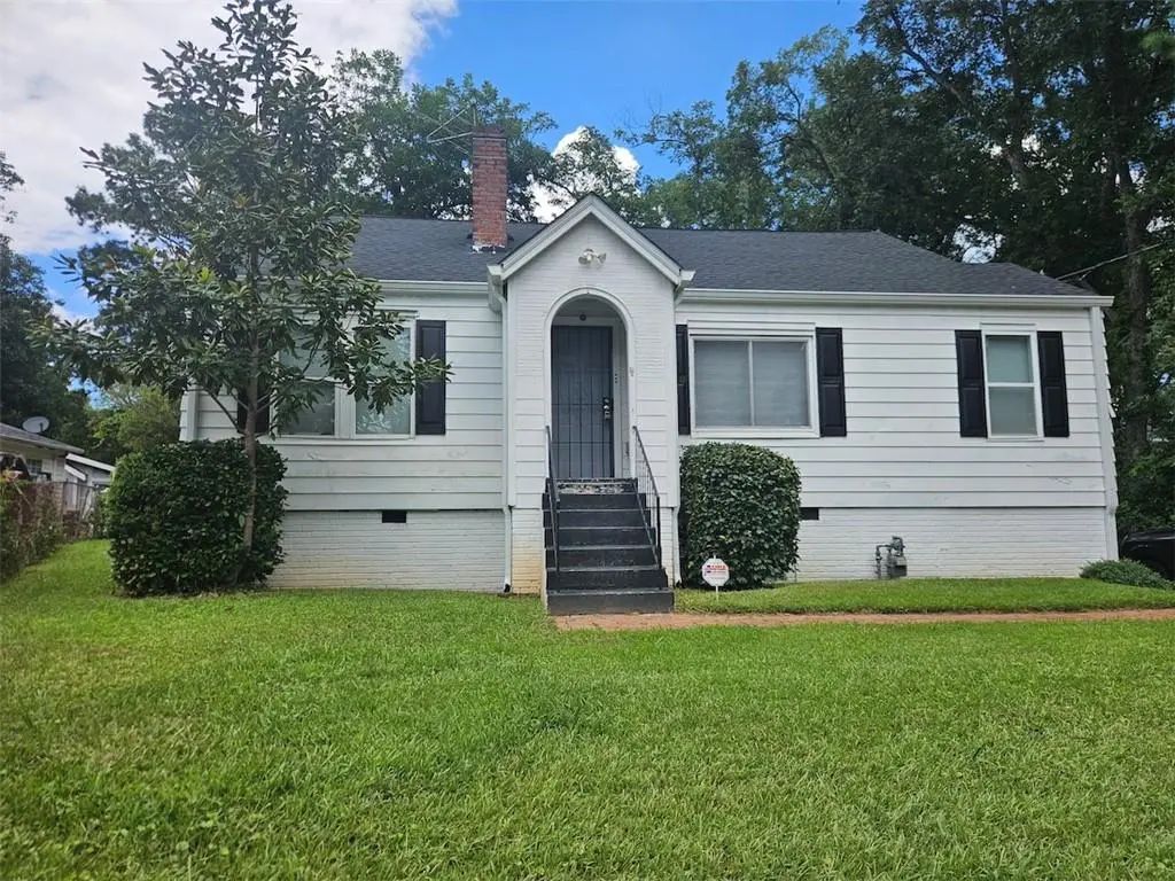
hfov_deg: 73.9
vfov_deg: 58.9
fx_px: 781
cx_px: 588
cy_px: 440
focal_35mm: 23
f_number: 1.8
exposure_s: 1/1027
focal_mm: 5.4
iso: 25
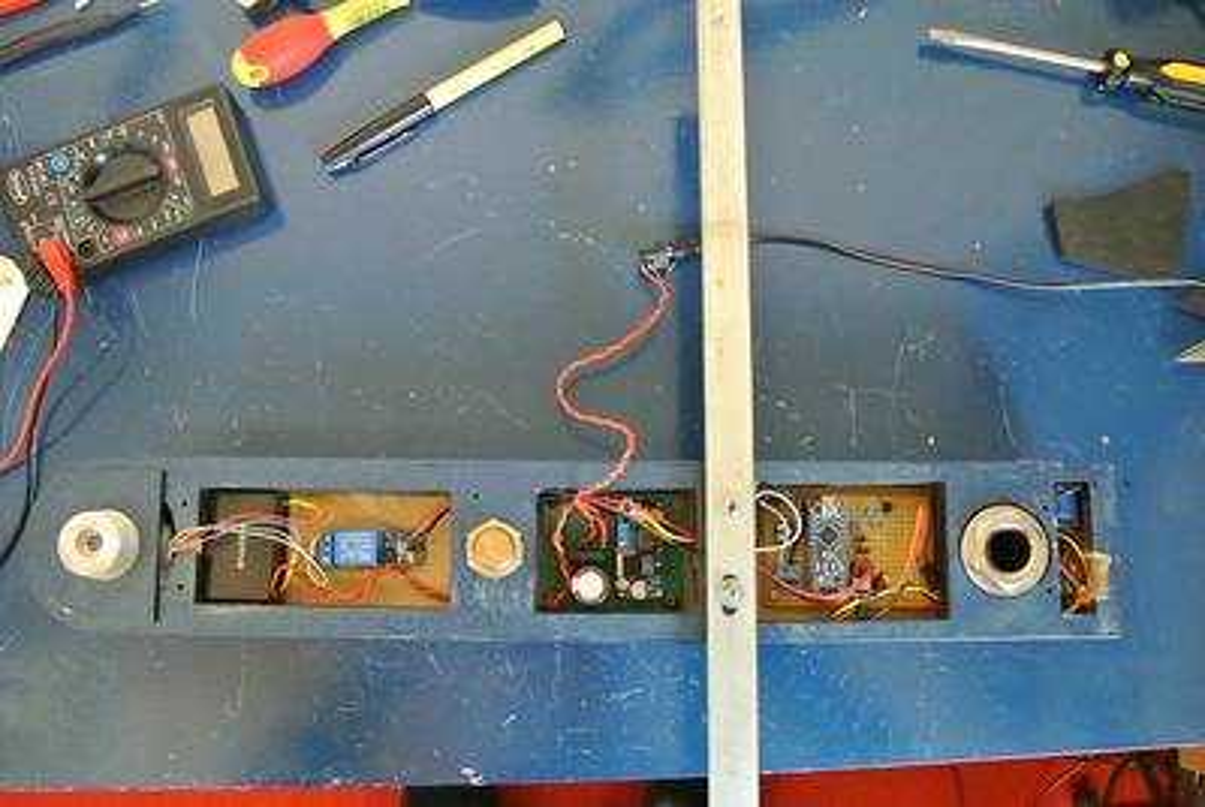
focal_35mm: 29
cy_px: 404
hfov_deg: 63.6
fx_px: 972
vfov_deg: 45.1
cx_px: 602
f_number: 3.5
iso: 3200
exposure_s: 1/50
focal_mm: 11
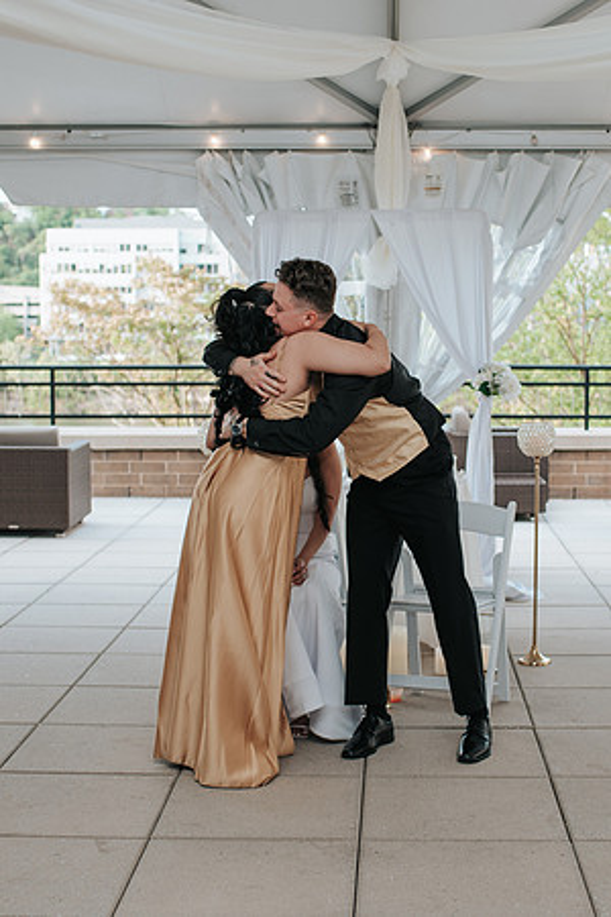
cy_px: 467
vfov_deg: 33.2
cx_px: 364
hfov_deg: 22.4
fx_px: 1538
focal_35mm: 60
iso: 100
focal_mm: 35
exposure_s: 1/160
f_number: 2.8
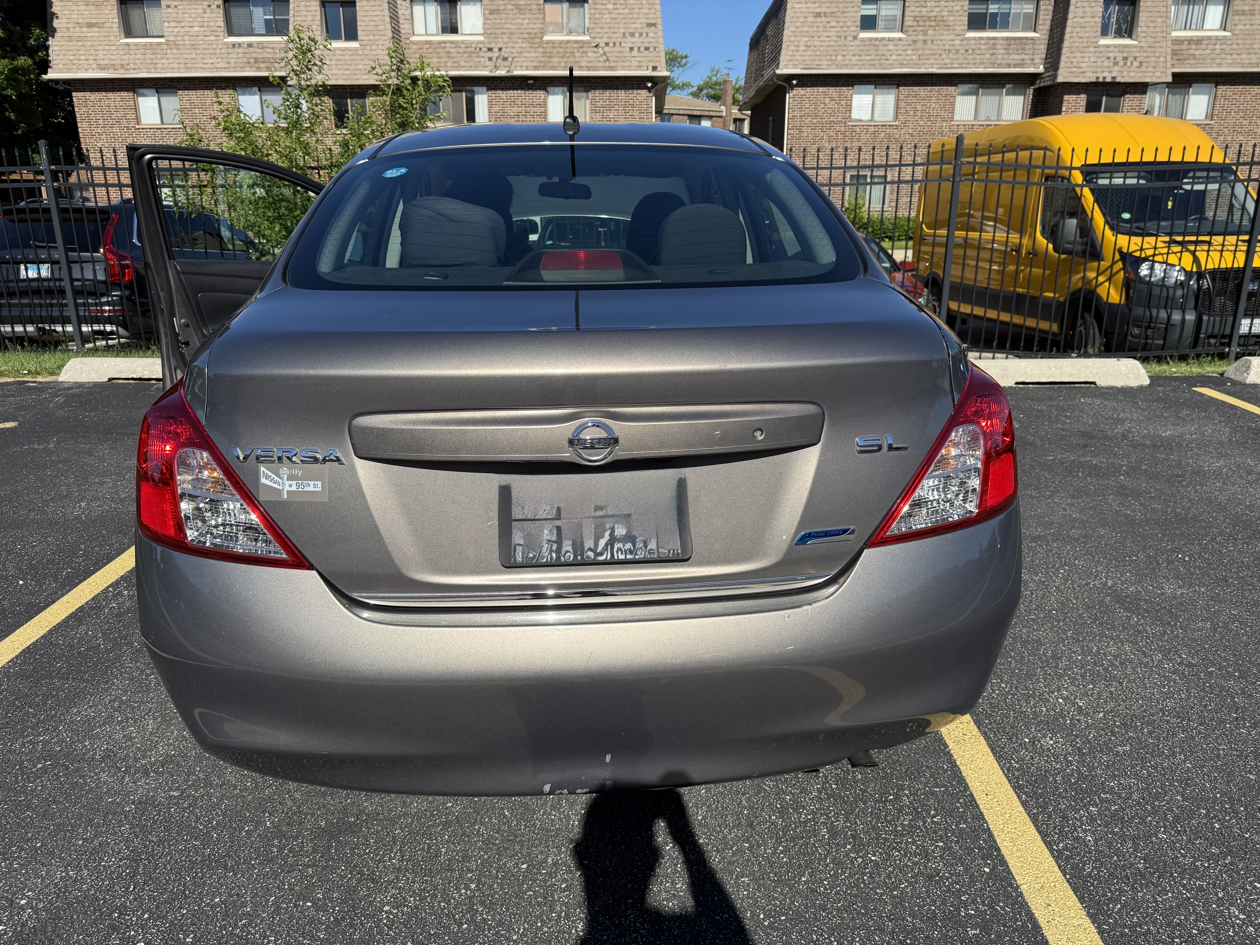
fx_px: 874
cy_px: 472
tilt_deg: -17.7
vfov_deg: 56.8
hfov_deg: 71.6
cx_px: 630
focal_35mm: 24
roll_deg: +0.2
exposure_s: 1/4975
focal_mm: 6.76
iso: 80
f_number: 1.78
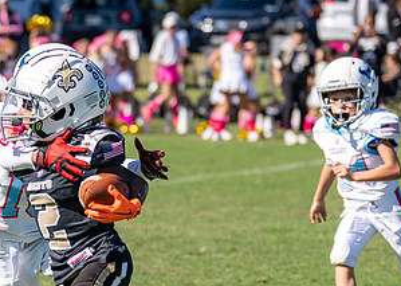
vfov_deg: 6.1
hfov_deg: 8.5
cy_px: 238
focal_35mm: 237
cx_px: -7
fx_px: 2697
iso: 160
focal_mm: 88
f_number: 2.8
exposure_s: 1/2500
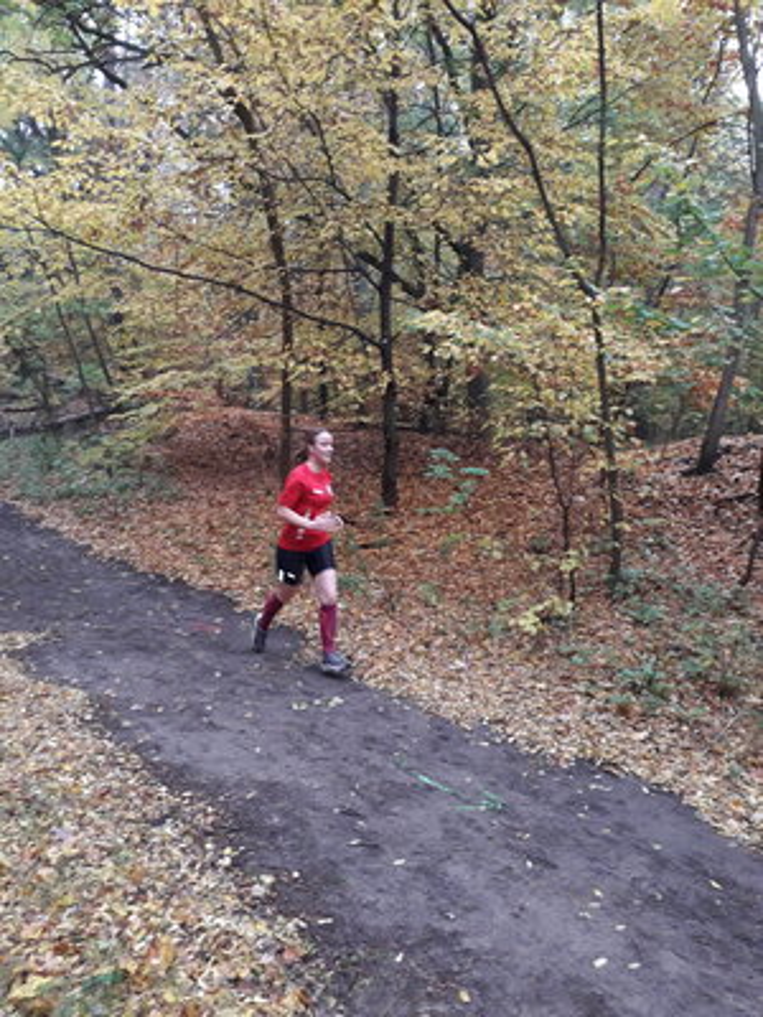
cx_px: 382
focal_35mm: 27
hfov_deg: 51.4
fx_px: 794
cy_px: 508
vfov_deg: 65.3
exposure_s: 1/50
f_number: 1.9
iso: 125
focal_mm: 3.6
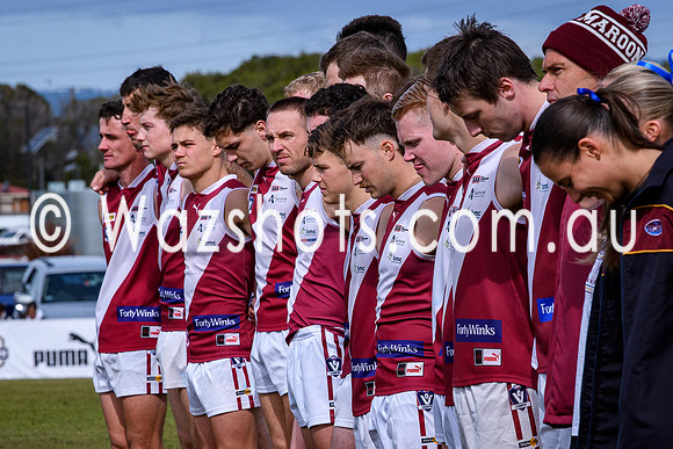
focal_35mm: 443
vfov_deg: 3.1
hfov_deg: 4.7
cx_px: 376
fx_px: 8274
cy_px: 331
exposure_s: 1/1600
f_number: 10
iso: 800
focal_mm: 200
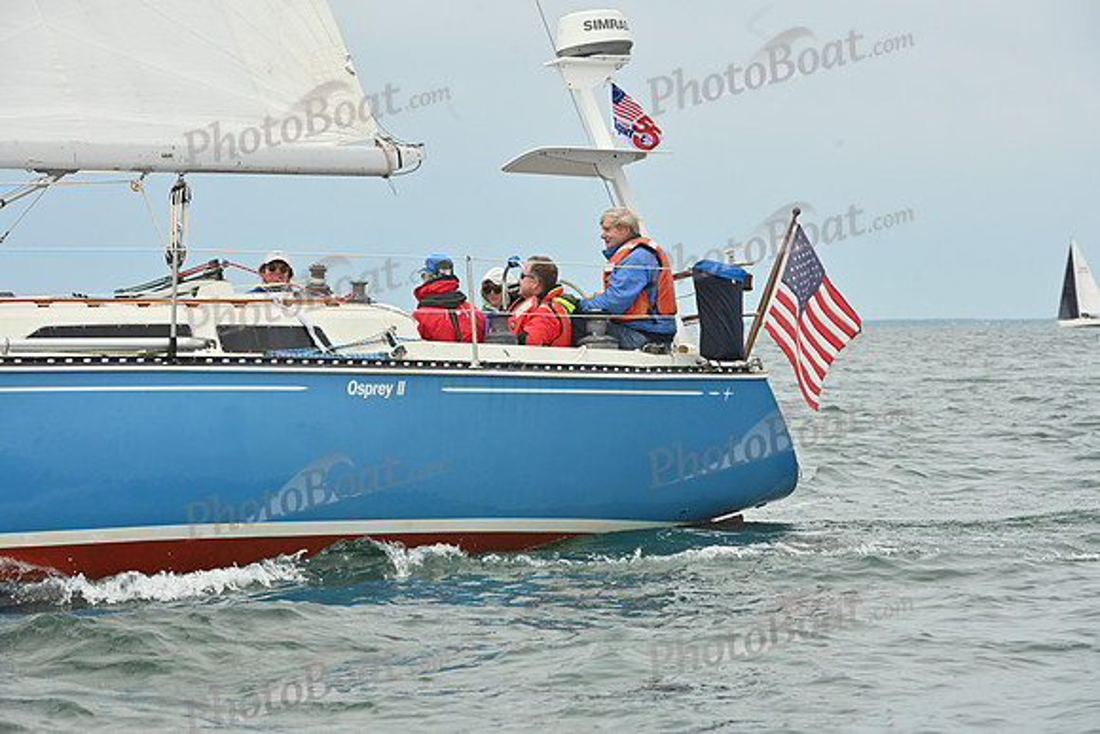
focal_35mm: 155
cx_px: 550
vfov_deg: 8.9
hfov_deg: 13.2
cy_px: 367
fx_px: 4737
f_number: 10
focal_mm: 155
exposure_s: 1/800
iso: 320
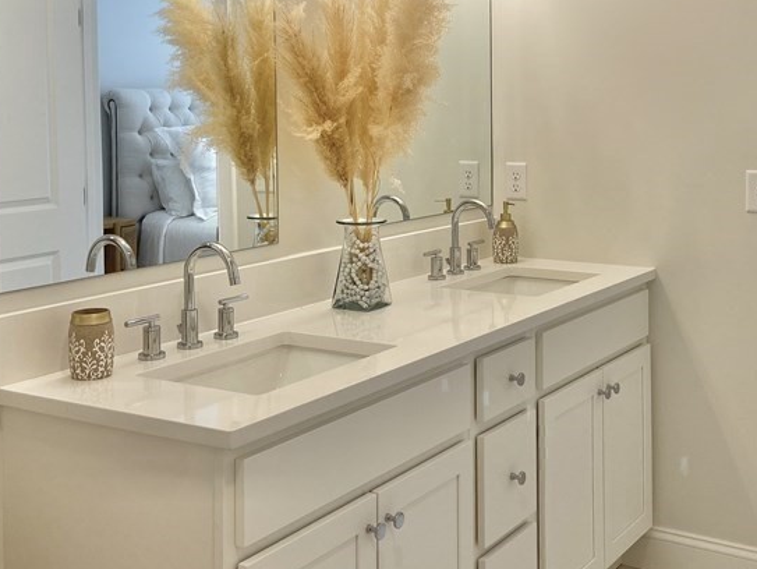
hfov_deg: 38.7
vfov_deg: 29.3
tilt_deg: -3.0
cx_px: 470
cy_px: 146
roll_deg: -0.6
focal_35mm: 49
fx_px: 1072
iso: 40
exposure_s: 1/120
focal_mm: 4.25
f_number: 1.8
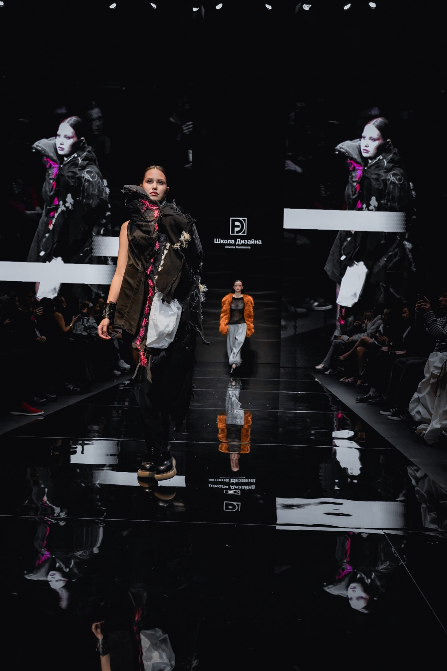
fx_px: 652
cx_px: 224
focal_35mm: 35
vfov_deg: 54.4
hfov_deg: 37.9
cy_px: 336
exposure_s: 1/250
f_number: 4.5
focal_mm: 35
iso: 2000
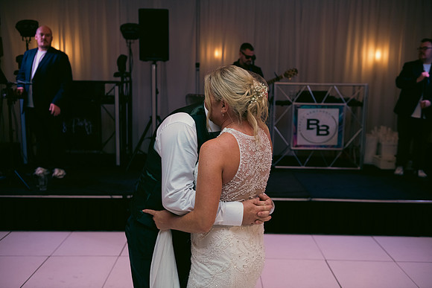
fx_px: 456
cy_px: 144
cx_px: 216
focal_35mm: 38
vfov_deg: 35.1
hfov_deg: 50.7
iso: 800
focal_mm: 38
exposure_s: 1/160
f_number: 3.5
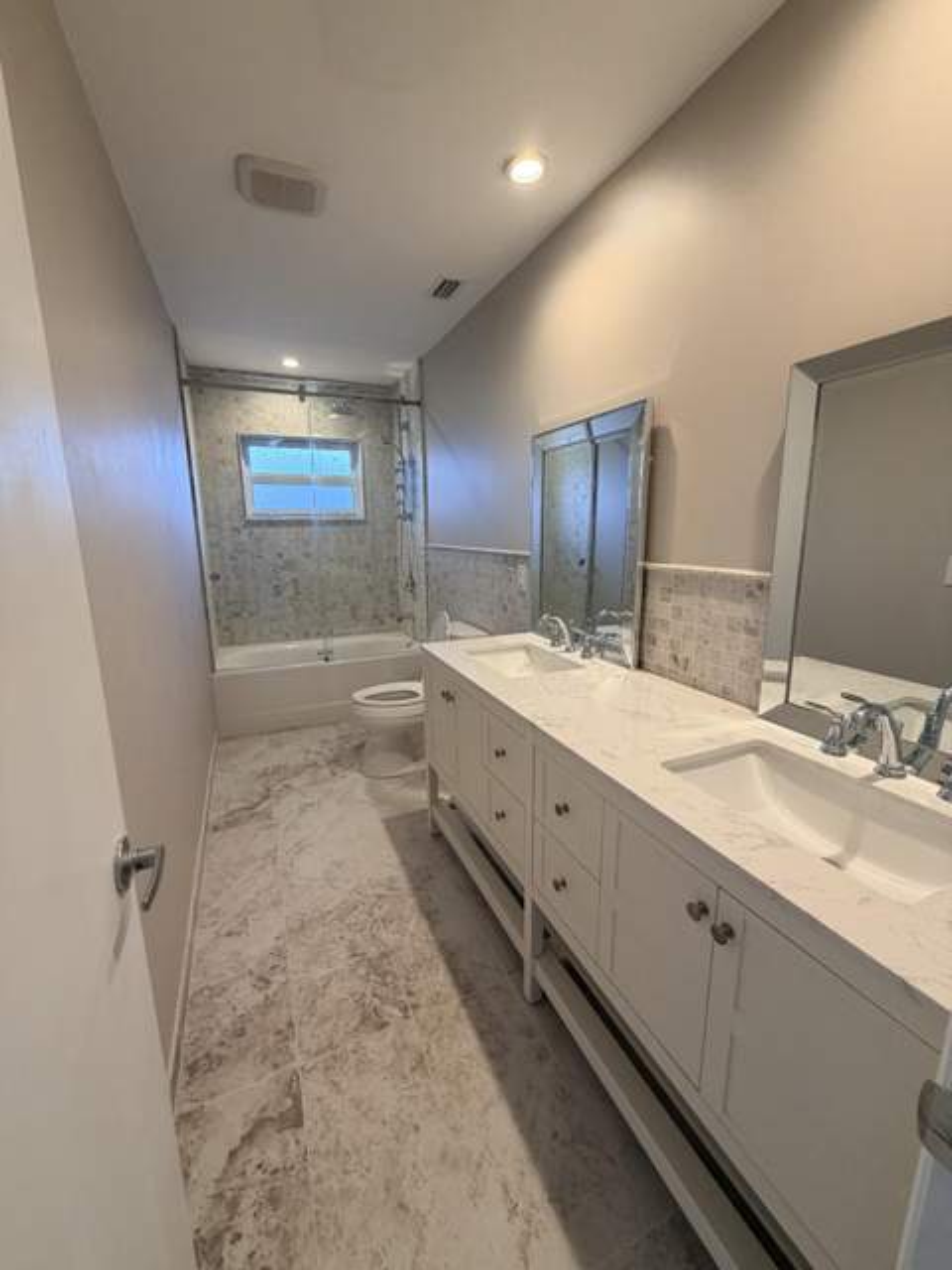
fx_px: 513
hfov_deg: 85.7
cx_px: 476
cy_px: 635
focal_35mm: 14
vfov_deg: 102.1
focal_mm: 2.22
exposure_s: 1/60
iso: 160
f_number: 2.2
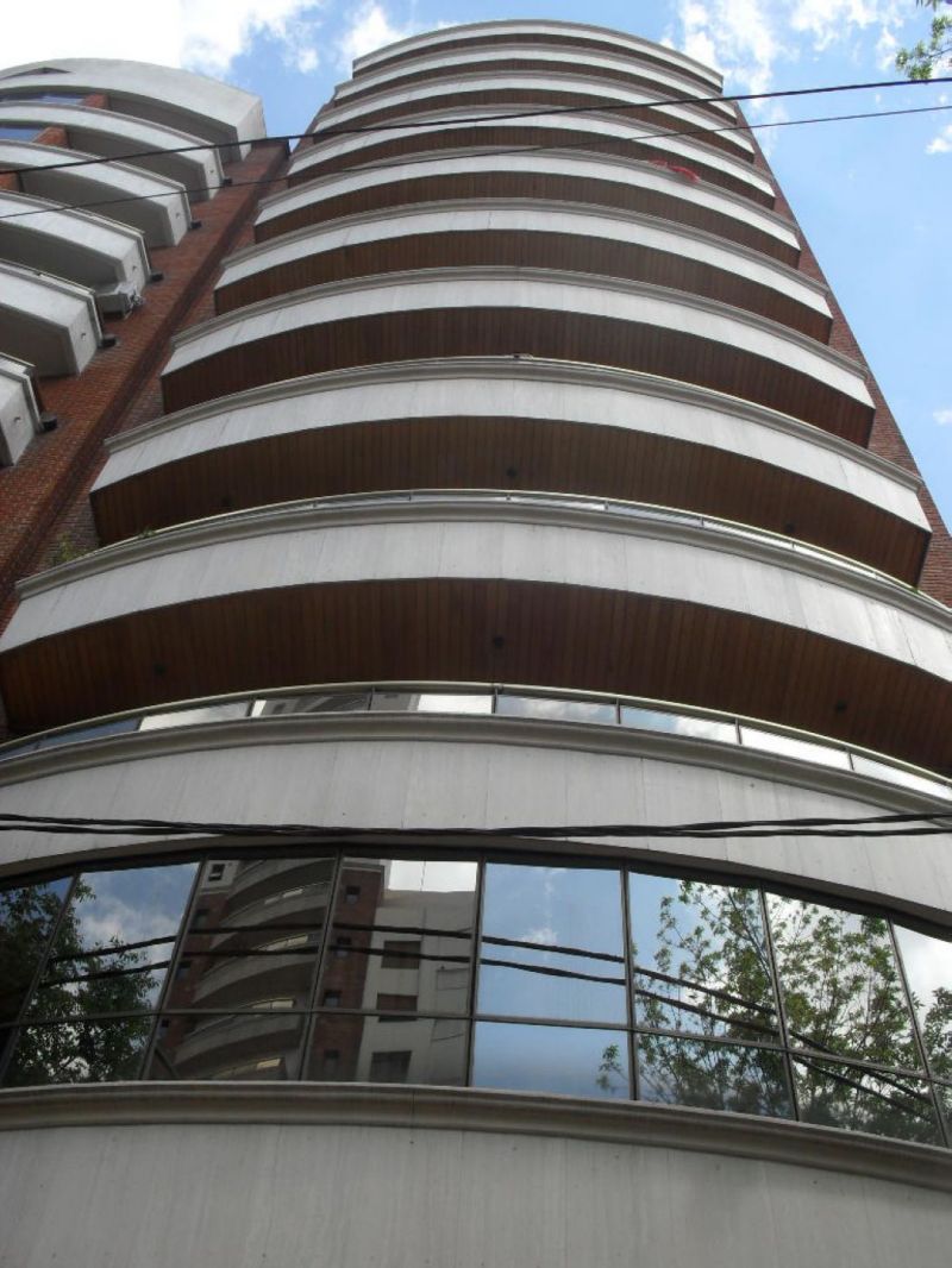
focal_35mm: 35
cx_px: 476
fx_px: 1283
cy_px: 634
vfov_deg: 52.6
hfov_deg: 40.7
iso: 100
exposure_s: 1/125
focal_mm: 6.3
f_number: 8.4
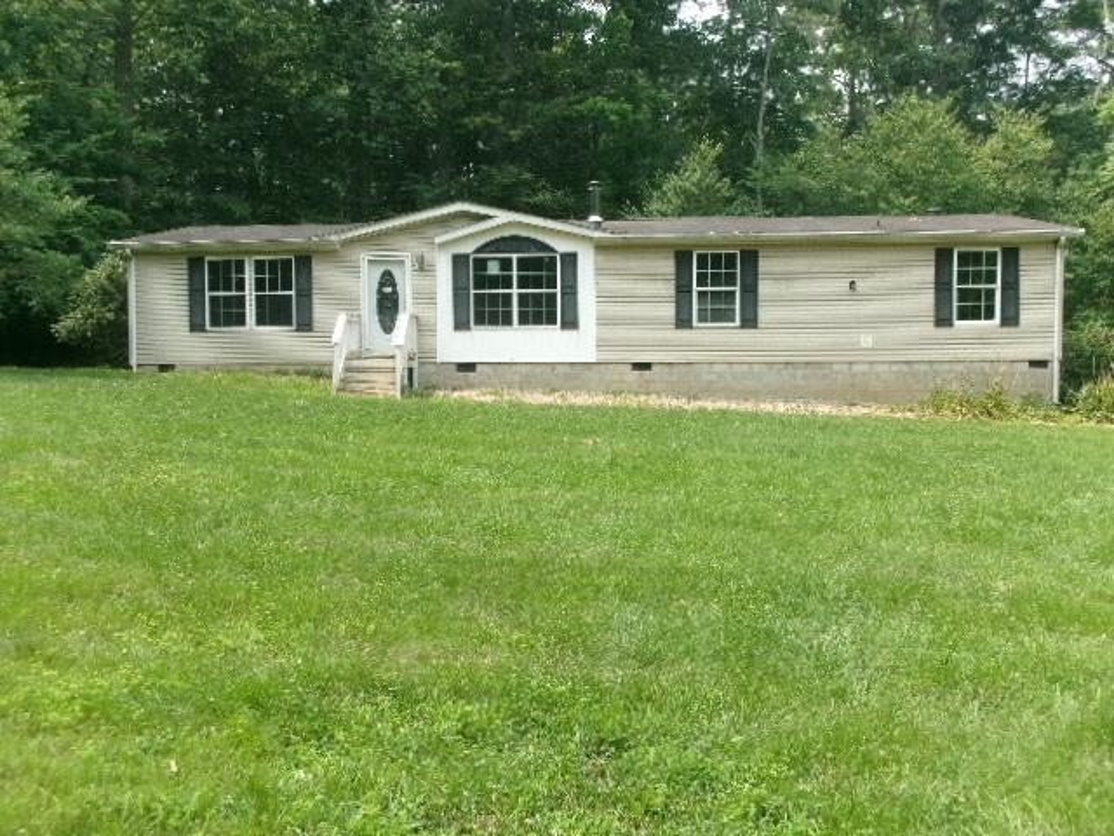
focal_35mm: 36
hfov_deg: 51.4
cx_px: 557
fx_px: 1159
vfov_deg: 39.7
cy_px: 418
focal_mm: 6.4
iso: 100
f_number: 11.8
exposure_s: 1/38
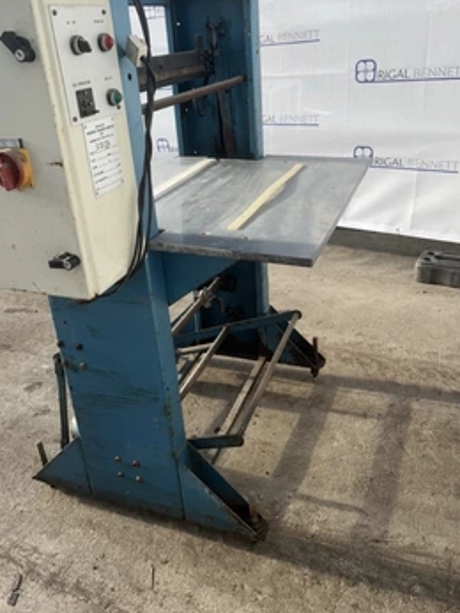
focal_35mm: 30
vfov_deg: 59.8
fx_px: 532
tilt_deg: -24.7
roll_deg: +1.9
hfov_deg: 46.7
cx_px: 212
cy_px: 272
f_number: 1.6
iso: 32
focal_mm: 5.1
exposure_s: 1/891
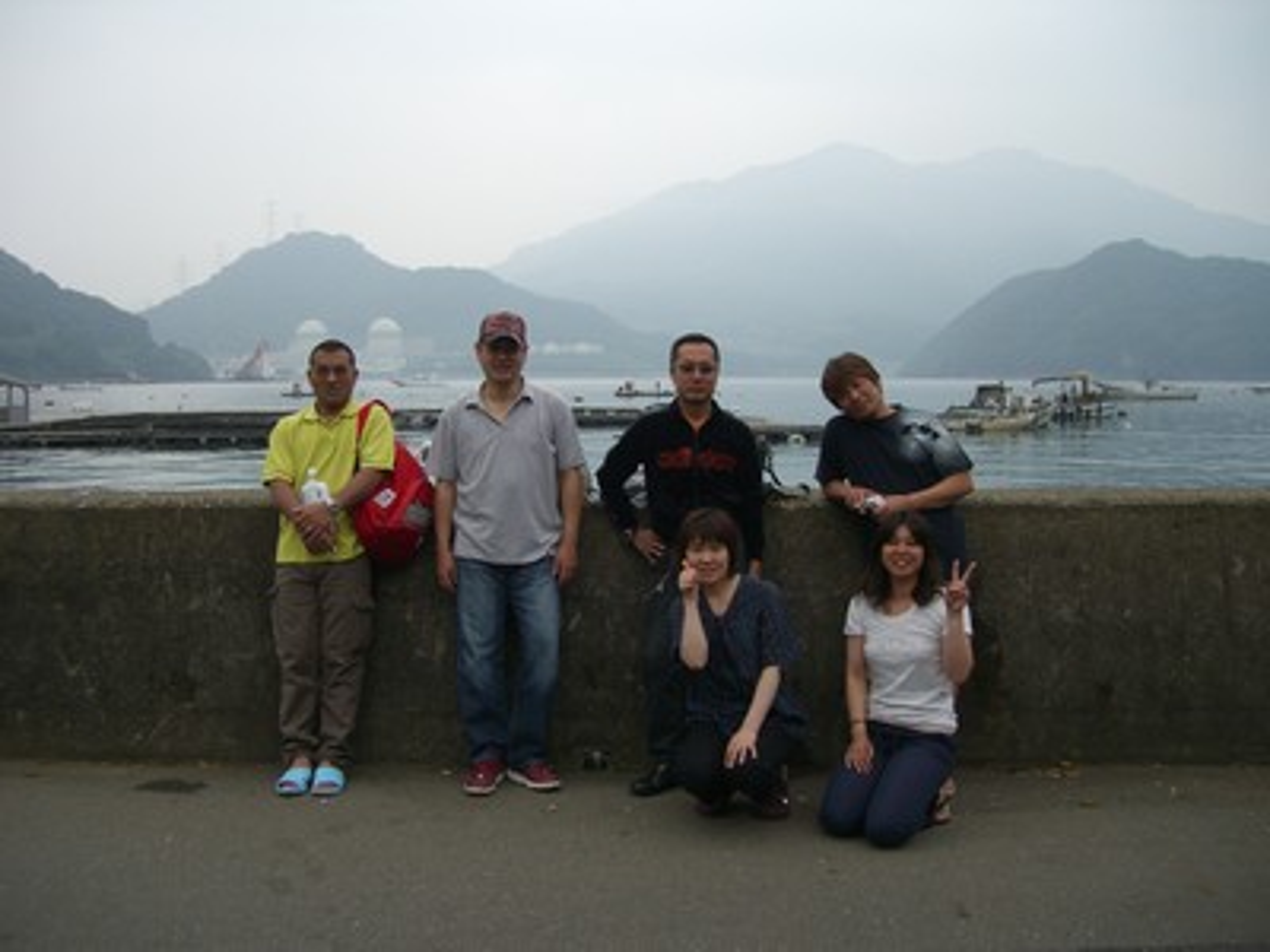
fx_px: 1394
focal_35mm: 38
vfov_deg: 37.7
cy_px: 476
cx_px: 635
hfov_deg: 49.0
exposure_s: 1/100
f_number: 2.8
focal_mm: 7.9
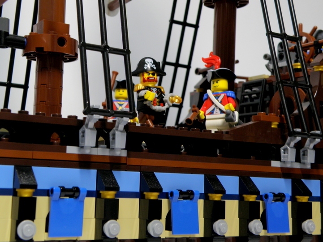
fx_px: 569
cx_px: 147
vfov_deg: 24.0
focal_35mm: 61
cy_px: 110
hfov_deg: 31.7
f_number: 4
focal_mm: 9.77
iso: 64
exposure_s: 1/15
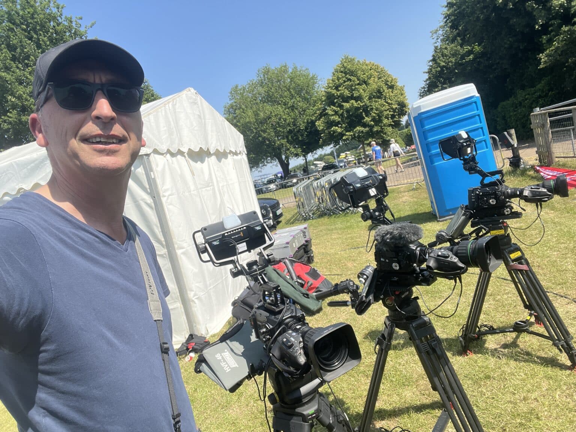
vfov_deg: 58.9
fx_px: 383
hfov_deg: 73.9
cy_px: 216
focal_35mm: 23
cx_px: 288
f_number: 2.2
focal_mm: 2.71
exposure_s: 1/575
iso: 32
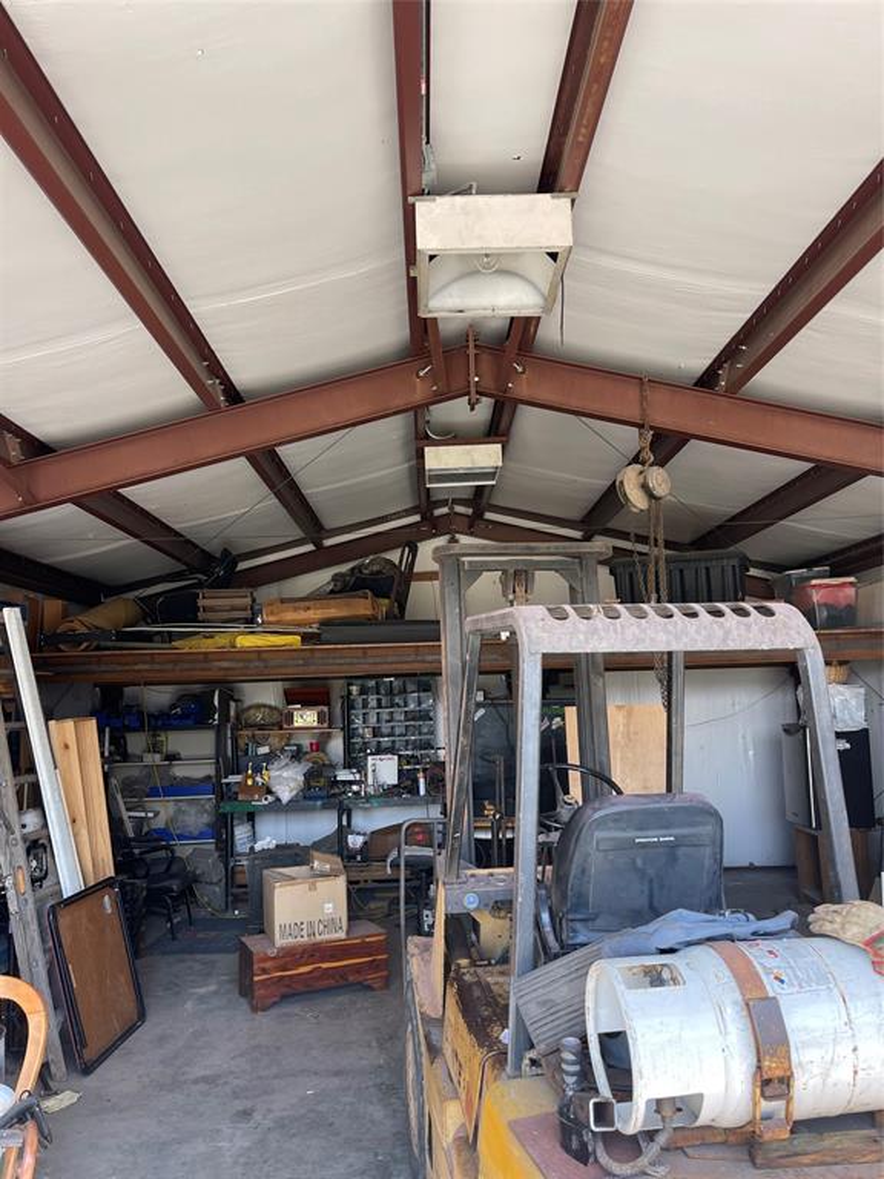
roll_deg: +1.6
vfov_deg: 69.4
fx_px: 851
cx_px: 442
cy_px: 590
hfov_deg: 54.9
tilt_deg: +7.0
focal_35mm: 25
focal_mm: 5.1
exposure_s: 1/128
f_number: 1.6
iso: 32
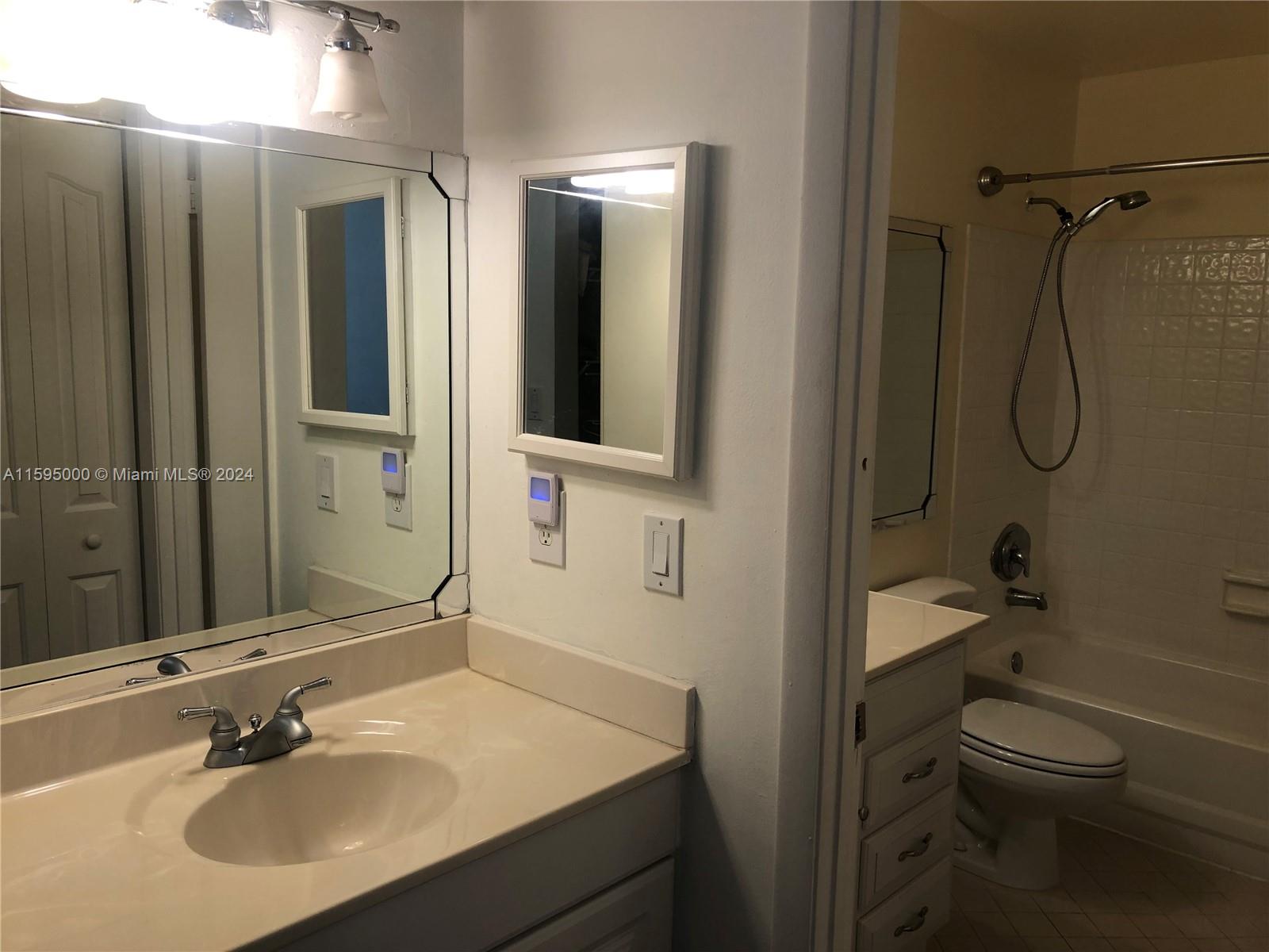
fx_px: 1026
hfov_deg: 63.4
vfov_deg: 49.7
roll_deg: -1.5
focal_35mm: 28
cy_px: 476
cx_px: 634
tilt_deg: -7.1
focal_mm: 3.99
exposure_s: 1/40
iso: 20
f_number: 1.8
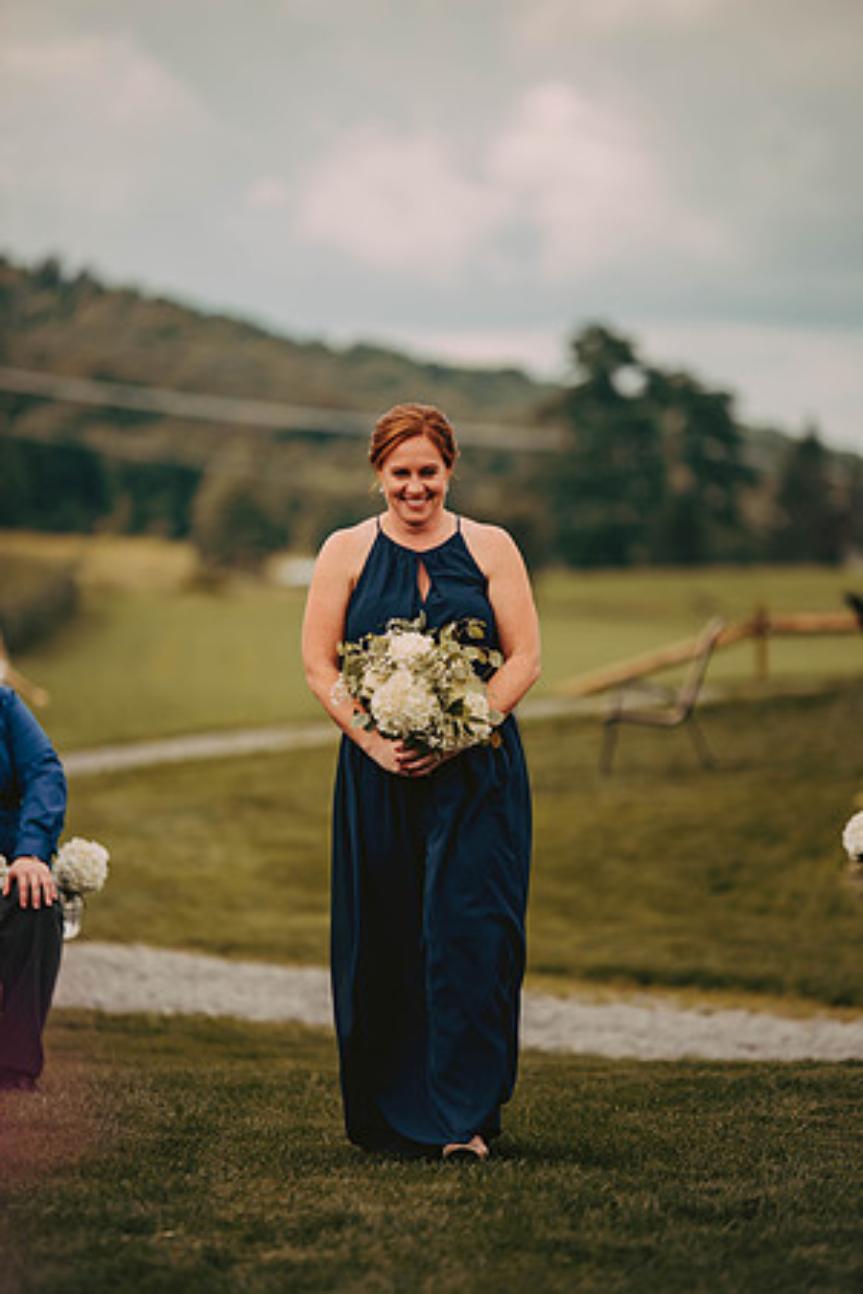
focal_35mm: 190
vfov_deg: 10.8
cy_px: 647
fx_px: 6832
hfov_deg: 7.2
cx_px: 432
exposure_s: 1/1600
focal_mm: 190
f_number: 2.8
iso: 200
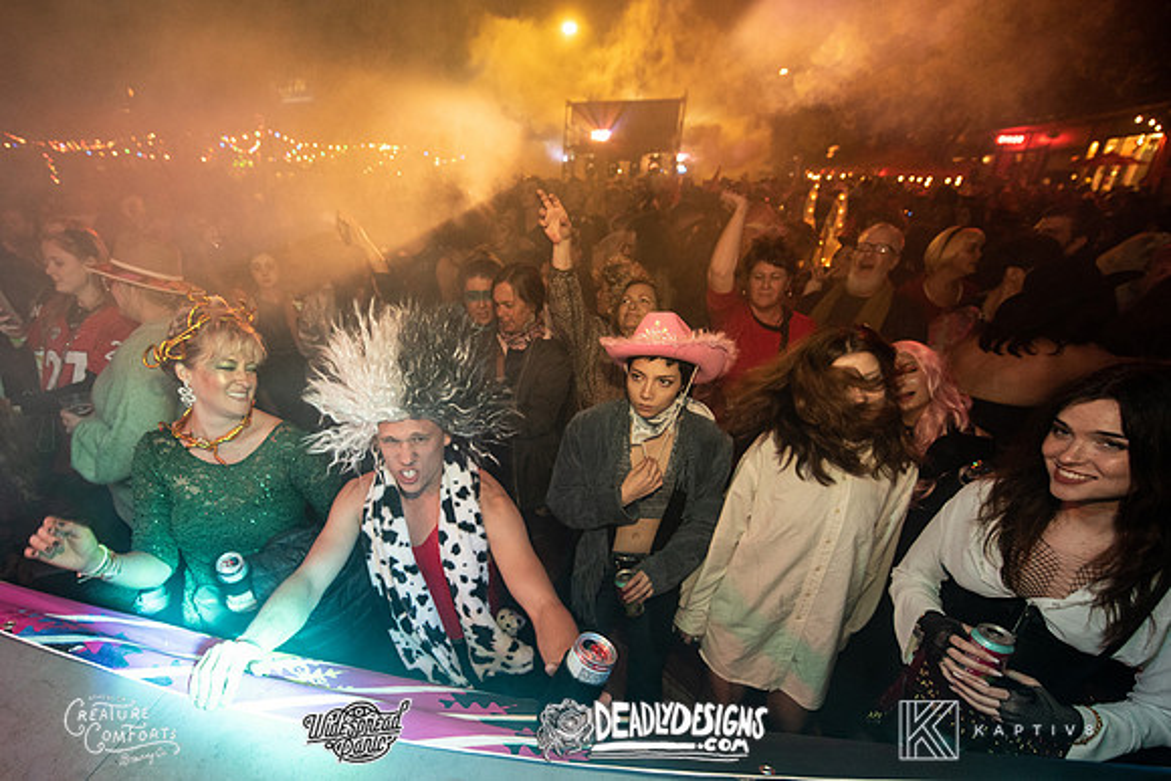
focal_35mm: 17
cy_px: 462
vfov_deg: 71.3
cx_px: 479
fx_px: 539
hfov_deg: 93.7
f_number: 3.5
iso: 2000
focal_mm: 14
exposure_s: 1/100
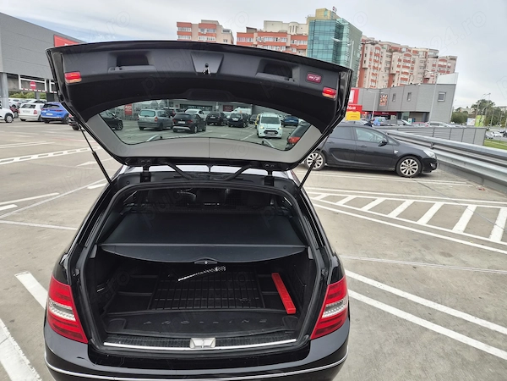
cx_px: 254
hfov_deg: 73.9
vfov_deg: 58.9
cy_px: 190
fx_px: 337
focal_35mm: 23
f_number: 1.8
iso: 80
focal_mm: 5.4
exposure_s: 1/1696
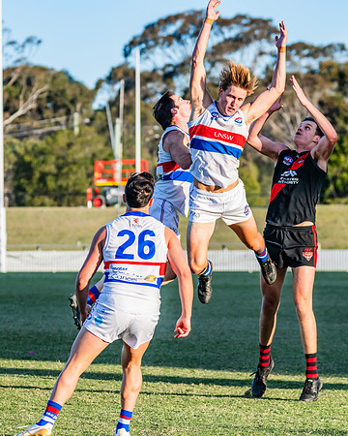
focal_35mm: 241
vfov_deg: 8.0
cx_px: 219
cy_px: 218
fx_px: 3106
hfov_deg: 6.4
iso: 800
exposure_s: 1/1600
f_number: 5.6
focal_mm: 170
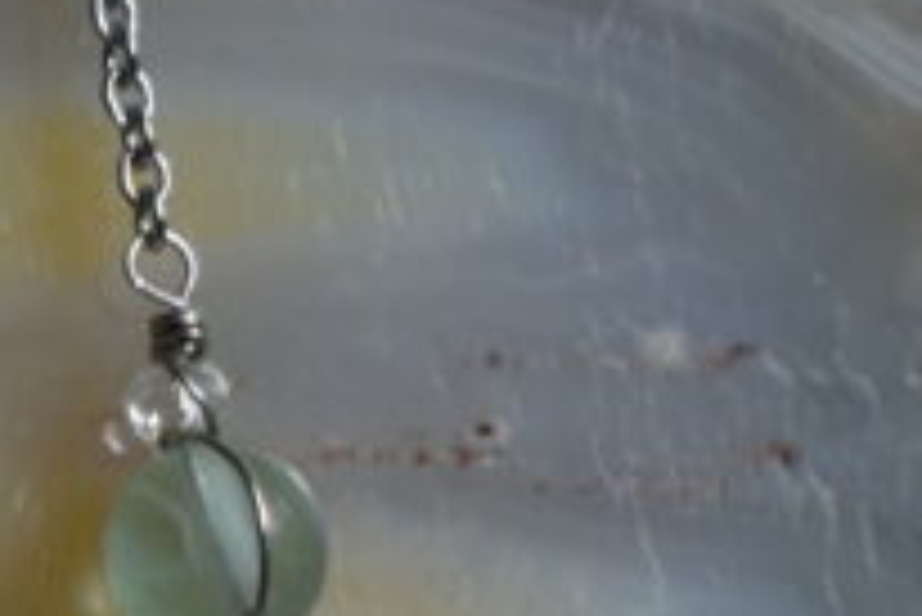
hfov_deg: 6.5
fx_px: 8047
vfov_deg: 4.3
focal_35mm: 314
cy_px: -578
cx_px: -229
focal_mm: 42
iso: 100
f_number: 8
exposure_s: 1/100
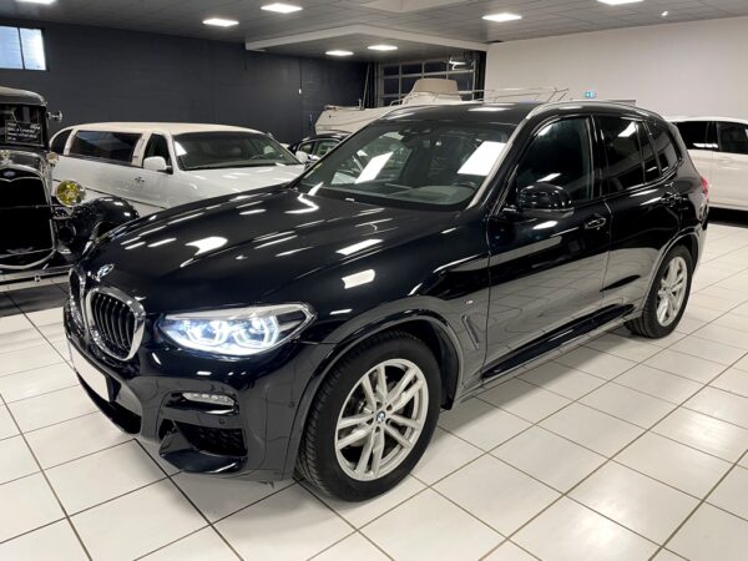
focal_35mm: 26
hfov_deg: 67.3
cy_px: 280
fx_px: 562
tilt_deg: -14.3
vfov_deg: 53.1
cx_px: 374
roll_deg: +1.1
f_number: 1.6
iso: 125
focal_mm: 4.2
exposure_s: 1/55
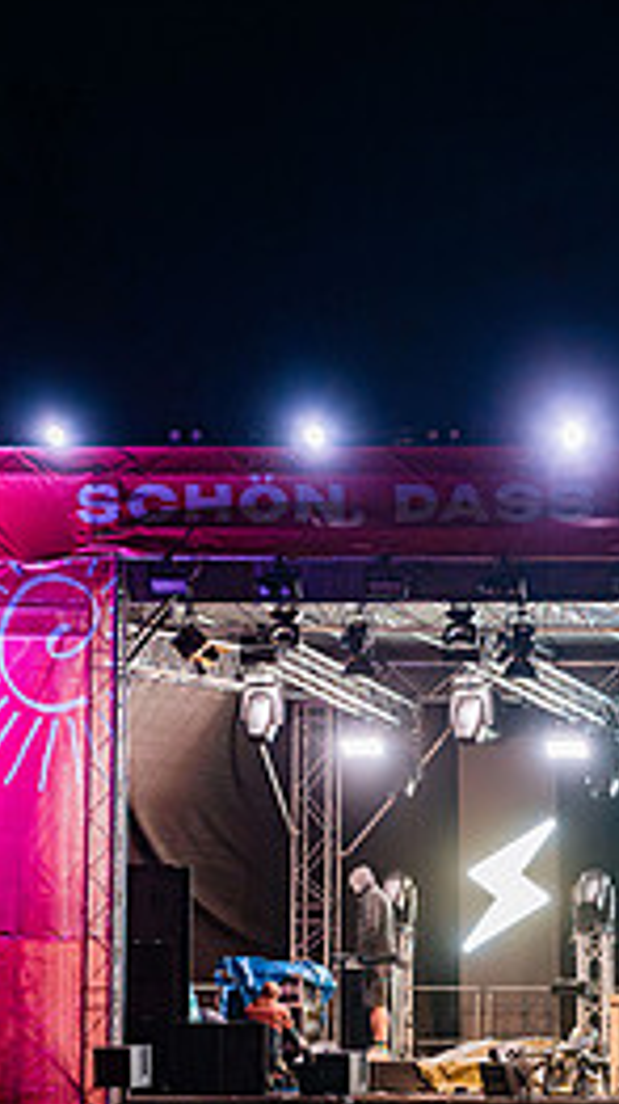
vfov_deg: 8.0
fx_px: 7894
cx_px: 526
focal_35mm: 270
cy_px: 931
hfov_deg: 4.5
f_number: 2.8
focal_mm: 150
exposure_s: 1/160
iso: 3200
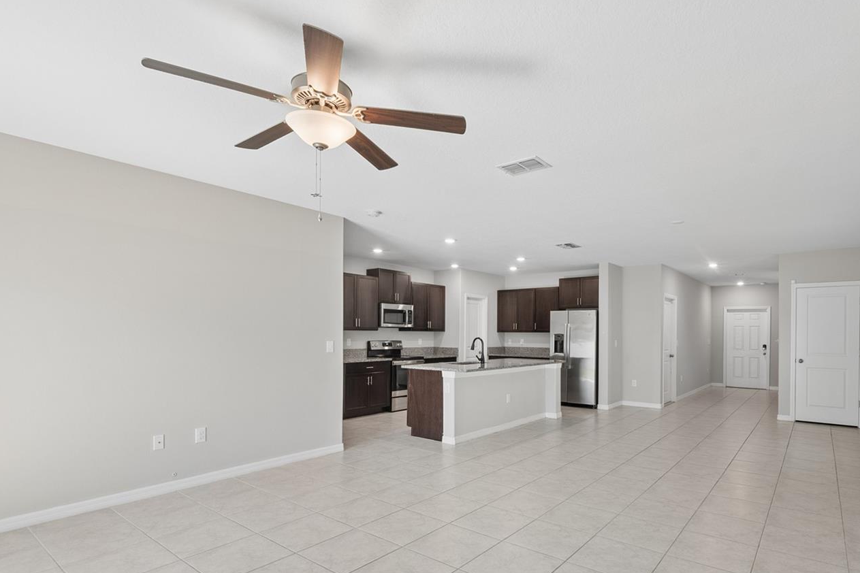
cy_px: 334
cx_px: 488
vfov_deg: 64.1
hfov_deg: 86.4
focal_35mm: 19
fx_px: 454
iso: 100
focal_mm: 10
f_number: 8
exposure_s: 1/8
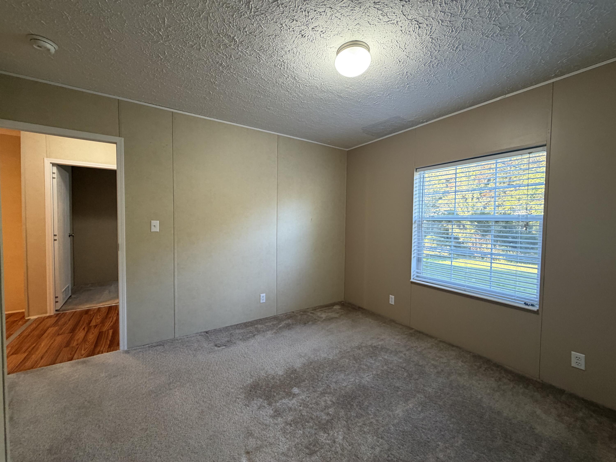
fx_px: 249
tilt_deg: -2.5
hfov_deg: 102.1
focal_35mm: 14
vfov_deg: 85.7
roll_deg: -1.0
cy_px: 231
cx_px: 308
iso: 250
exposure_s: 1/60
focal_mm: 2.22
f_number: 2.2
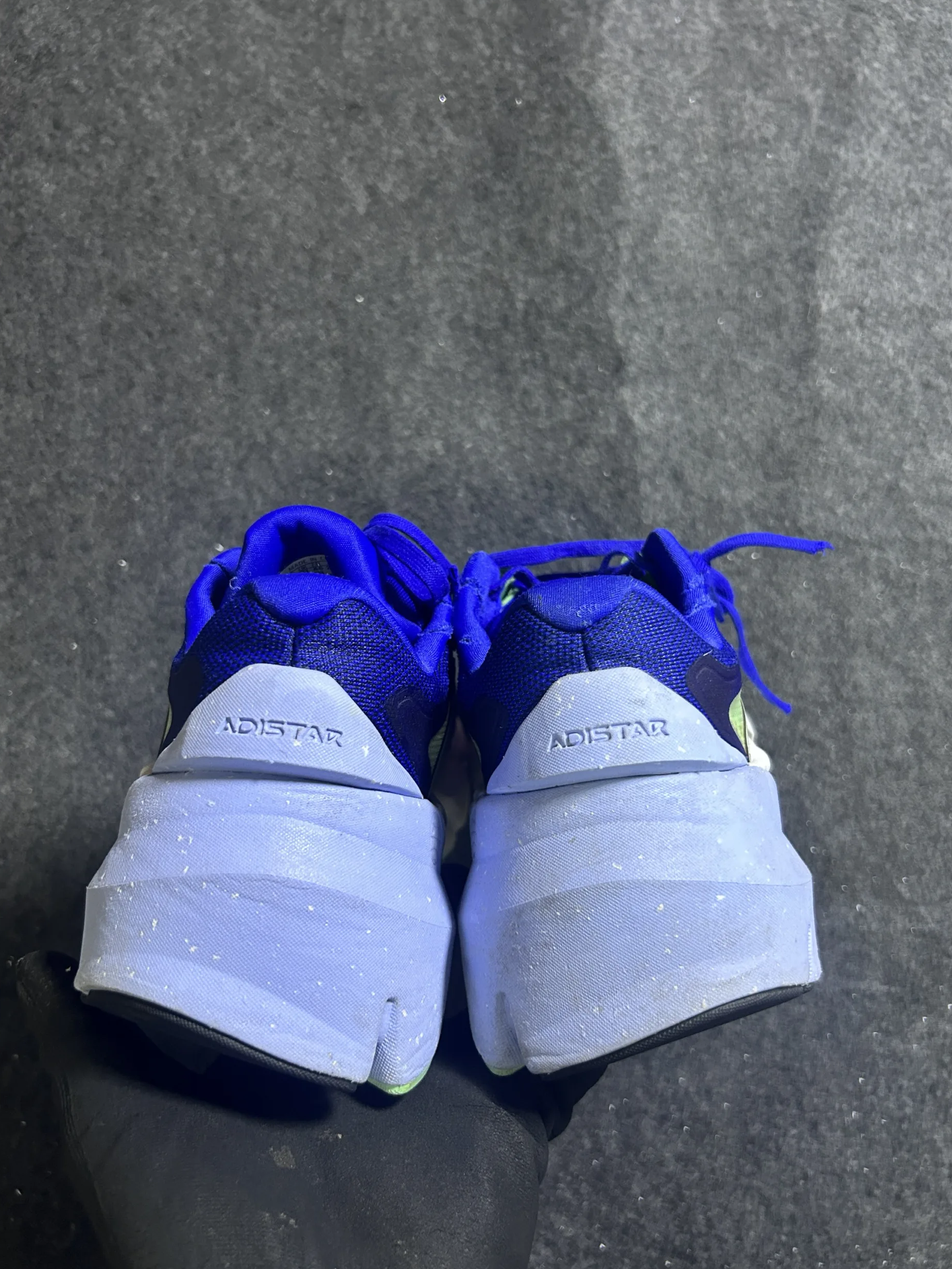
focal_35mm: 27
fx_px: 990
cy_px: 655
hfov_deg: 51.4
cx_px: 487
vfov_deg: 65.3
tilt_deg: -55.7
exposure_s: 1/50
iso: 250
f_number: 1.5
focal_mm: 5.7
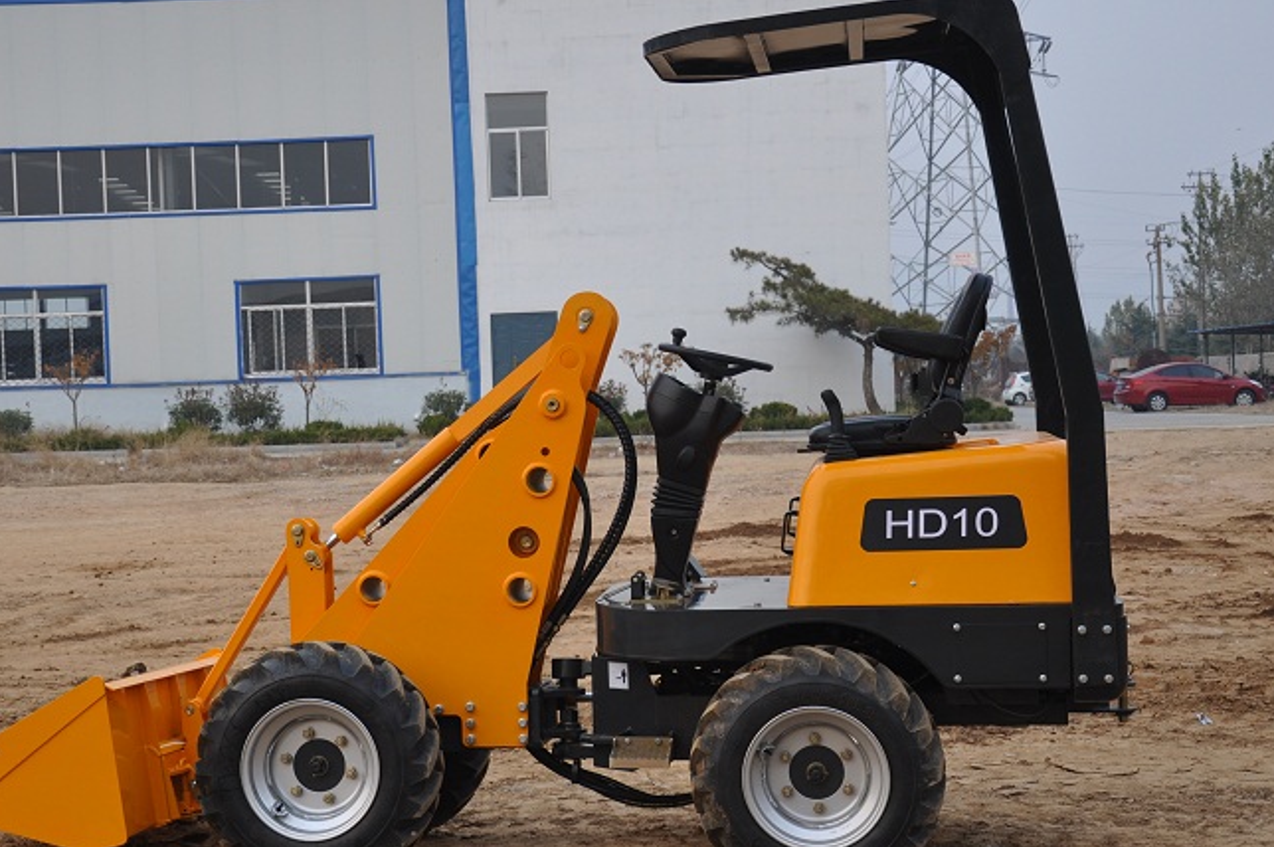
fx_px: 2263
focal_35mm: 64
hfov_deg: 31.4
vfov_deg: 21.2
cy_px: 465
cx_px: 554
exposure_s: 1/80
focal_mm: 32
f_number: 4.2
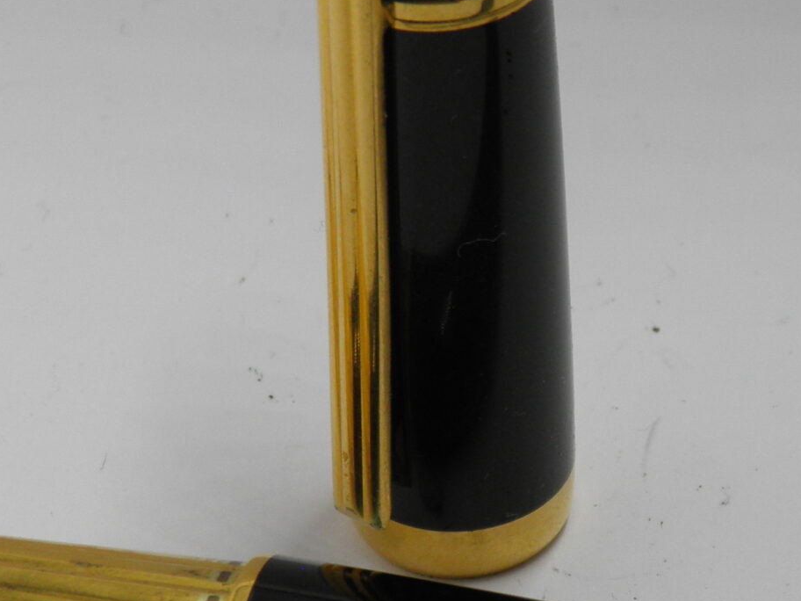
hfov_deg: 11.3
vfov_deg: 8.5
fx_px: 4026
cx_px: 642
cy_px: 324
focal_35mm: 174
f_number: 3.8
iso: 50
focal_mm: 11.2
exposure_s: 1/50
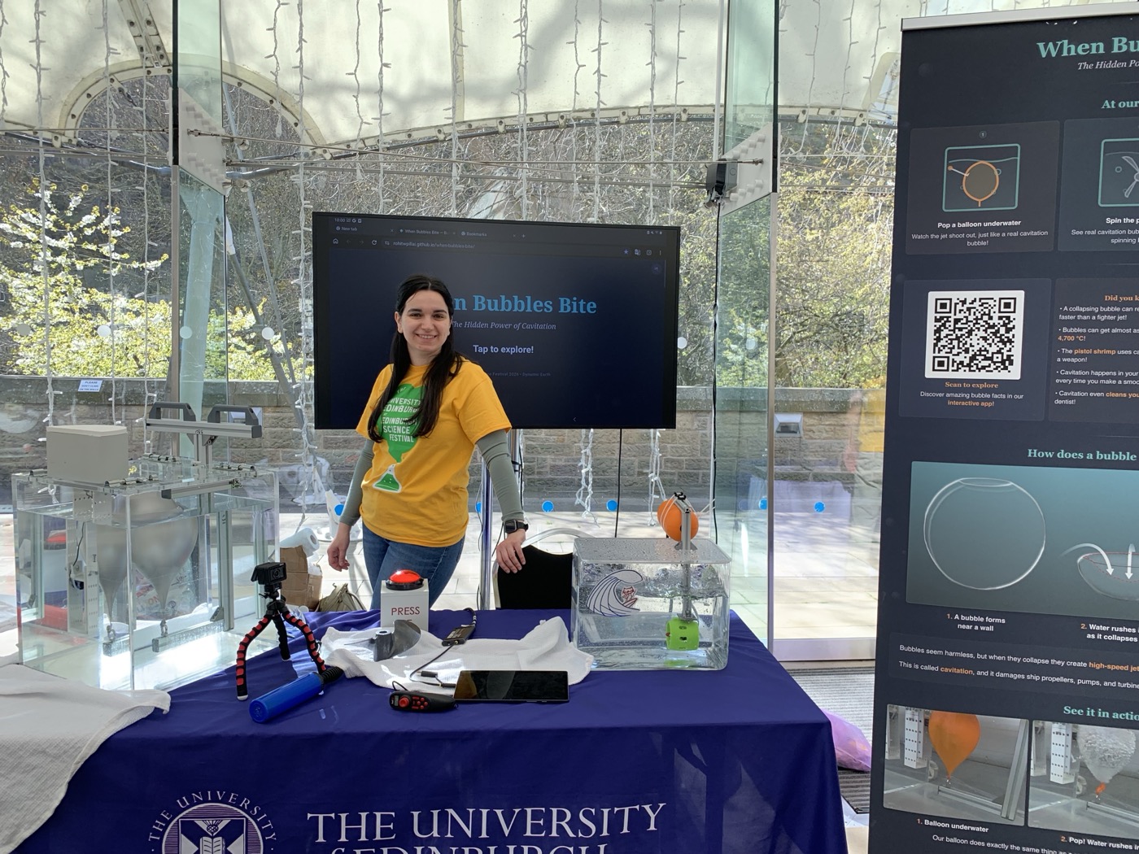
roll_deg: -0.1
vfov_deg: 53.1
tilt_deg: -6.4
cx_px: 570
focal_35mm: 26
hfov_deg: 67.3
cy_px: 427
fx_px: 856
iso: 25
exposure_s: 1/306
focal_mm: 4.25
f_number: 1.8
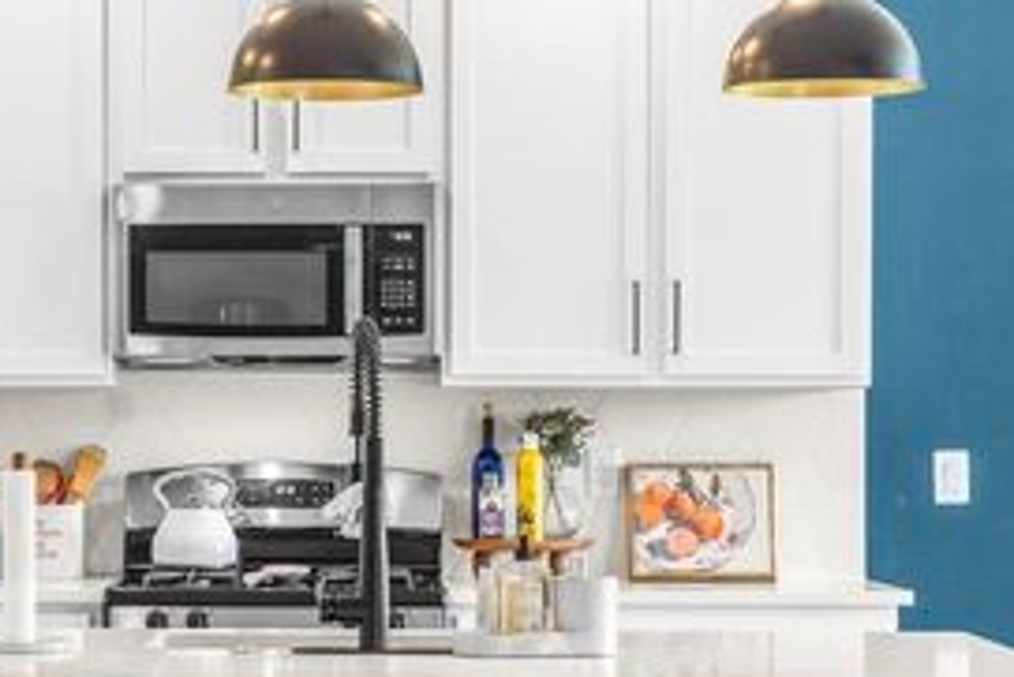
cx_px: 281
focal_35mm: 105
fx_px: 2959
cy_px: 443
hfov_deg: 19.3
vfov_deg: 13.0
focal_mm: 38
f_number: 9
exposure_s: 1/5
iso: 200
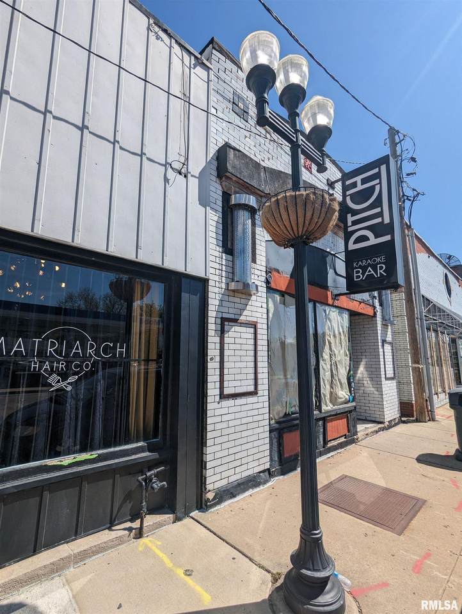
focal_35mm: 16
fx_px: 284
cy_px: 307
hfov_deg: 78.2
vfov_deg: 94.4
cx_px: 231
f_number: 2.2
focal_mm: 2.35
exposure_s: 1/2066
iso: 51
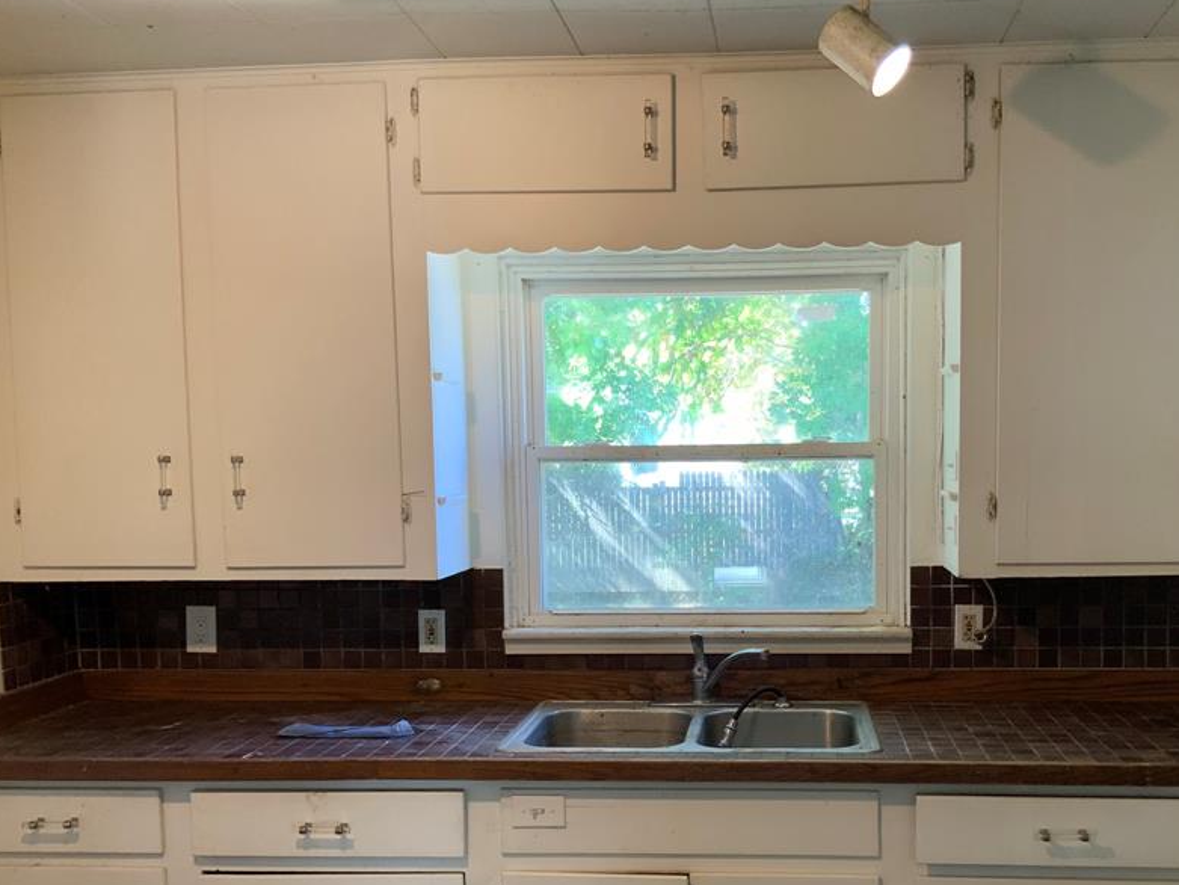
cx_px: 714
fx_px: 1294
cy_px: 556
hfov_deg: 48.6
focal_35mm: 38
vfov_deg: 37.5
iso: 80
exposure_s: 1/60
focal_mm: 3
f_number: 1.8
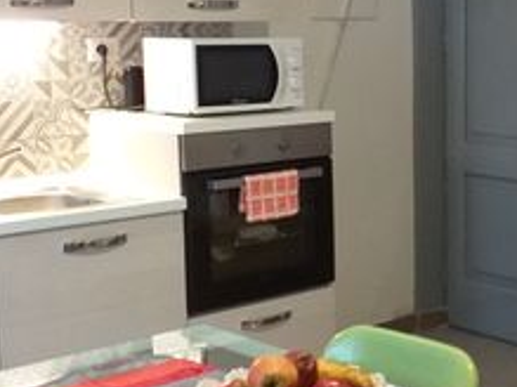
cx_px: 458
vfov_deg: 19.9
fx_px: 1105
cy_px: 160
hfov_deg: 25.6
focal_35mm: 74
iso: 250
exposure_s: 1/33
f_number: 1.9
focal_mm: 3.6
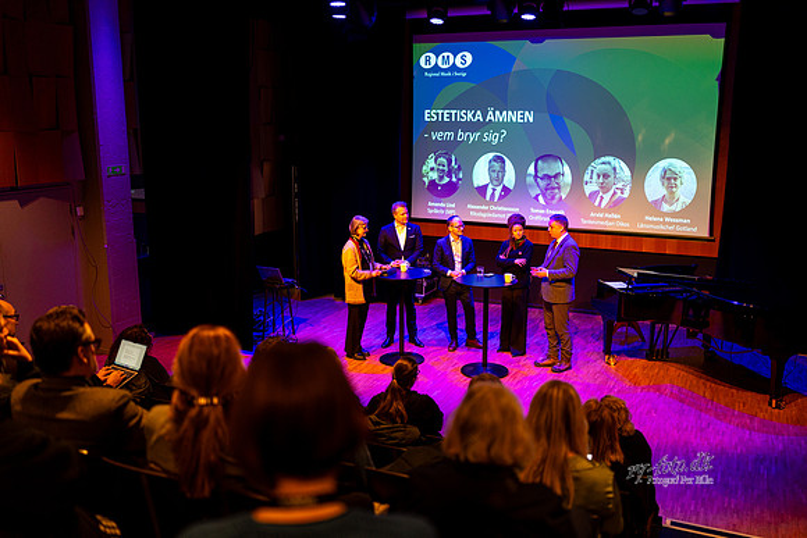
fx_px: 785
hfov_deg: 54.4
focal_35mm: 35
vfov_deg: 37.9
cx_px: 404
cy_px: 269
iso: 800
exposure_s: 1/200
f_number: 1.4
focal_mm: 35
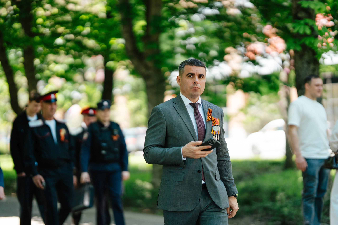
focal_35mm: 105
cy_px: 112
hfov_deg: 19.5
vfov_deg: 13.0
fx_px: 986
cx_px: 169
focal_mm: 105
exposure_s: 1/4000
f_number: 1.4
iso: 800
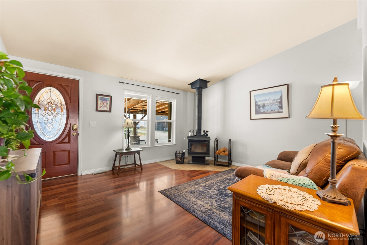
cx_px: 184
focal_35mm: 14
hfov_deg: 104.2
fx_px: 143
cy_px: 122
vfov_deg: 81.3
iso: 400
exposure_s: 1/15
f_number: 2.8
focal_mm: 14
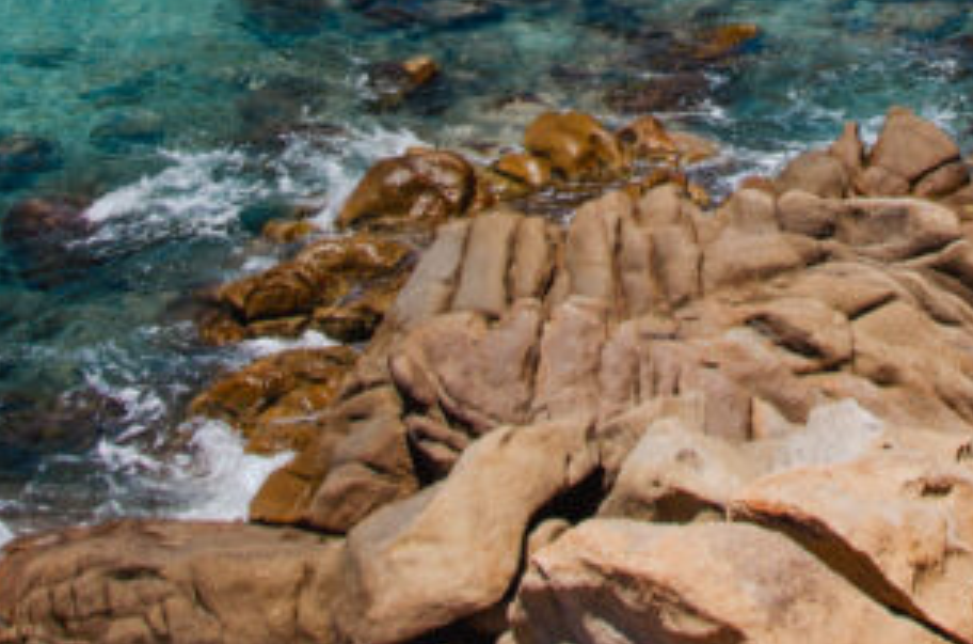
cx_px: 807
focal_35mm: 91
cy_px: -260
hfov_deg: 22.1
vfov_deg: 14.2
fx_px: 2453
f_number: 14
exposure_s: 1/200
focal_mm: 18
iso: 100
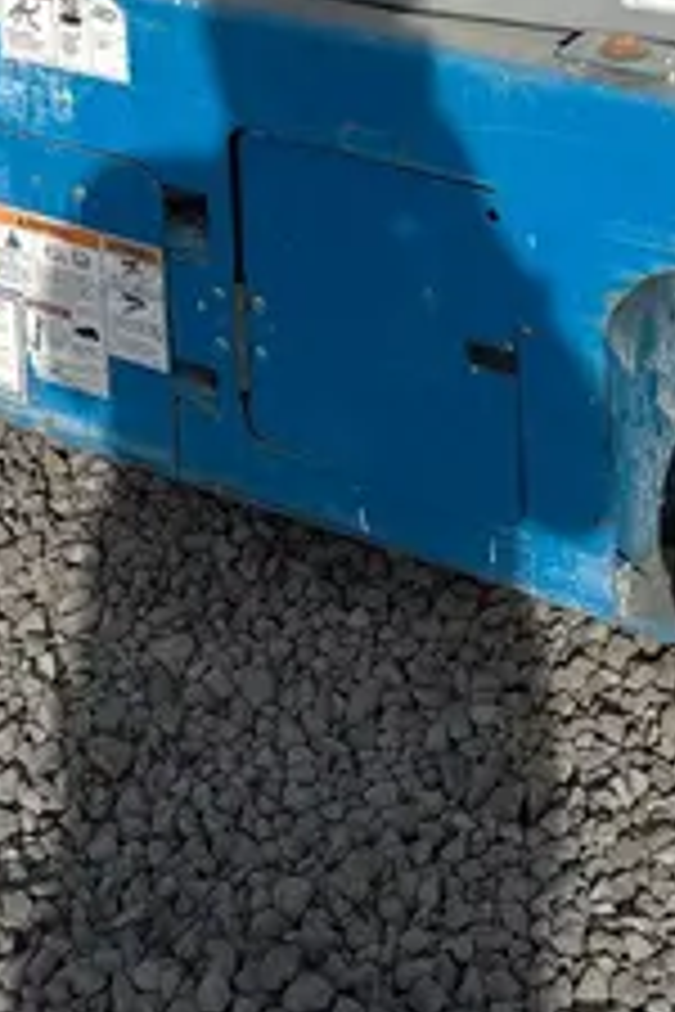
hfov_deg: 15.5
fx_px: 2475
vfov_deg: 19.3
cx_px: 346
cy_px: -623
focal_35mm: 88
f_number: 1.6
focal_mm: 5.96
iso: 50
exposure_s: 1/4082
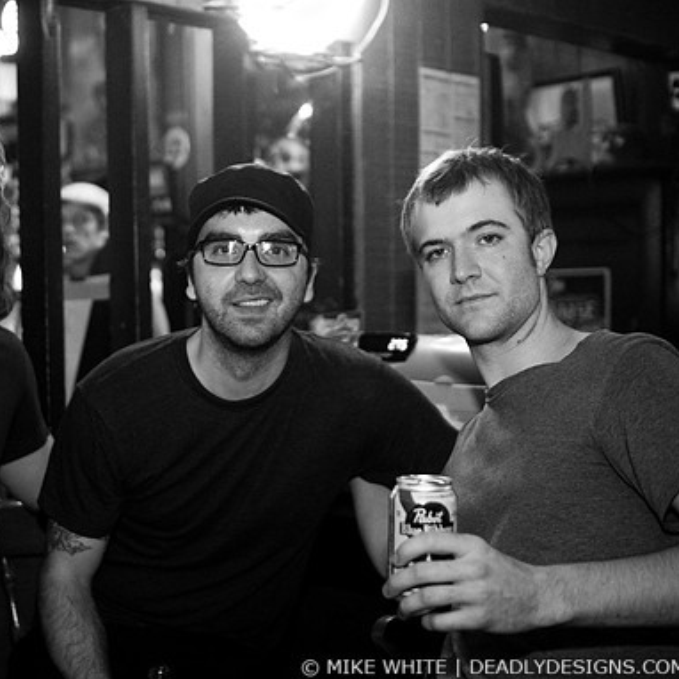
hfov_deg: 29.1
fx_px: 1287
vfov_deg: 29.6
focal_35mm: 58
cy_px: 340
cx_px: 180
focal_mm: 30
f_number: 2
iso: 800
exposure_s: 1/40
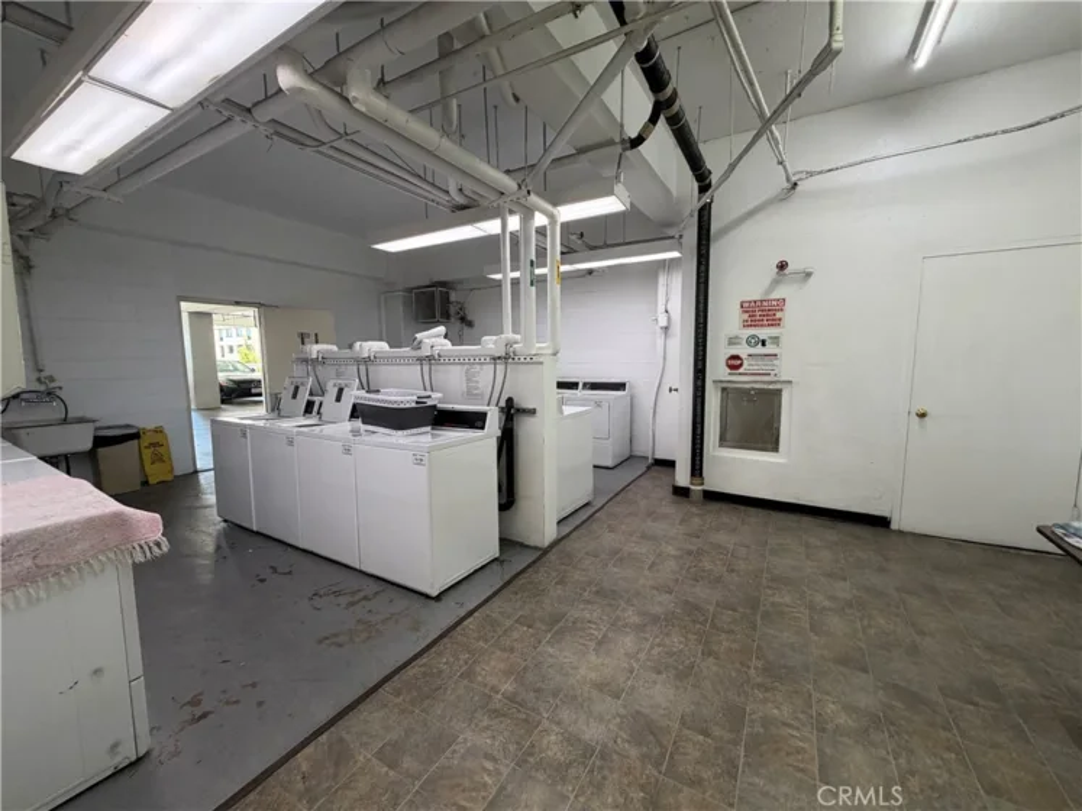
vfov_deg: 85.7
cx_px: 541
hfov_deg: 102.1
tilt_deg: -6.5
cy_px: 406
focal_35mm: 14
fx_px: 438
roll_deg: +0.9
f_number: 2.2
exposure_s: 1/60
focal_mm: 2.22
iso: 200
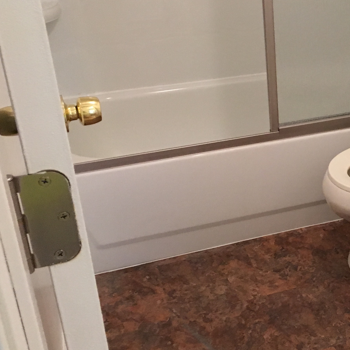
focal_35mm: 58
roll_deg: +0.3
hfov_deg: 27.5
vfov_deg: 29.5
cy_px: 138
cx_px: 367
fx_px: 663
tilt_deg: -24.4
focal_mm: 4.15
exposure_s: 1/33
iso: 200
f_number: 2.2
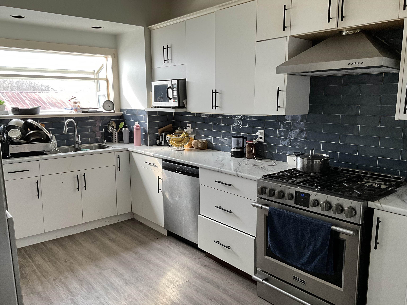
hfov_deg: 61.7
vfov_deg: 48.2
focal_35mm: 29
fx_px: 341
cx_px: 204
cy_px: 152
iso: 64
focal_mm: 3
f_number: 1.8
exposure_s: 1/105
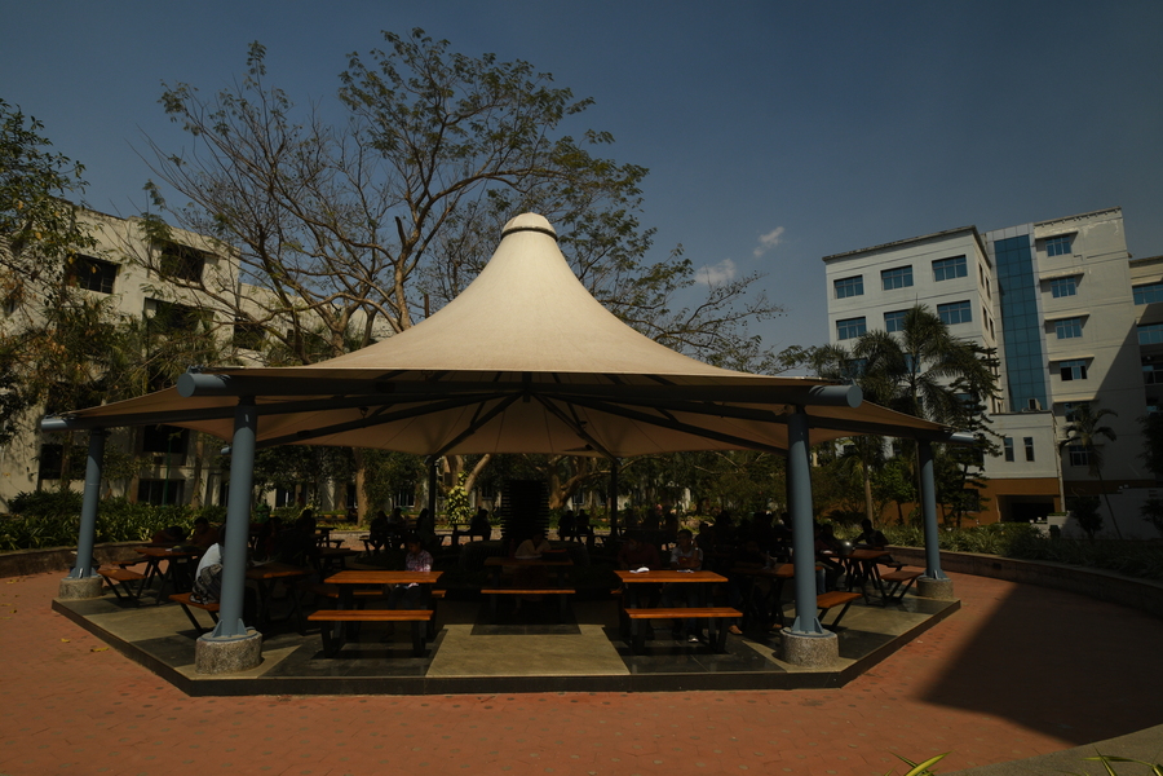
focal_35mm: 18
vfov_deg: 67.4
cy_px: 388
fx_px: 581
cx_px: 582
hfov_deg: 90.0
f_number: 11
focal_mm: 12
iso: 250
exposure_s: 1/640
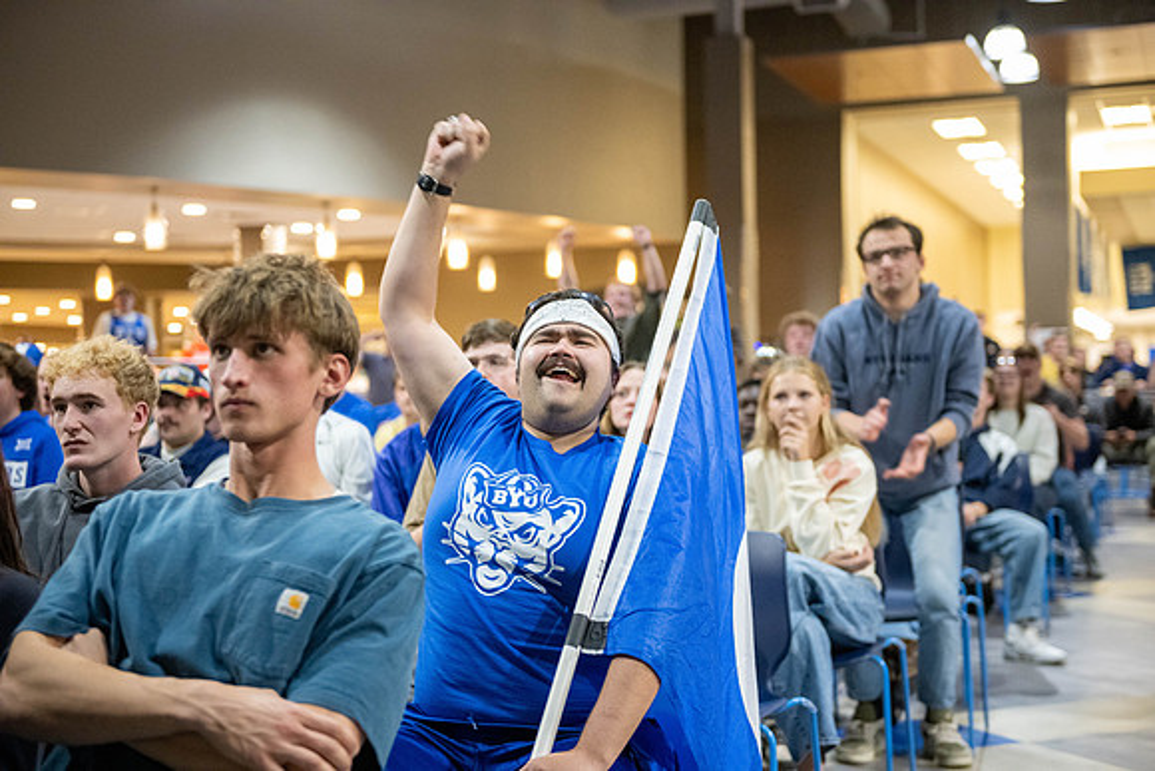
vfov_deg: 24.2
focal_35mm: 56
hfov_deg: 35.6
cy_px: 386
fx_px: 1797
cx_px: 578
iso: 6400
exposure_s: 1/250
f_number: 2.8
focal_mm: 56
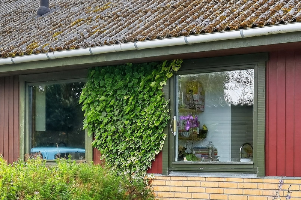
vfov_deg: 16.3
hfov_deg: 24.5
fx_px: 694
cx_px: 167
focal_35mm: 83
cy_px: 154
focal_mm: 26
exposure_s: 1/80
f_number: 8
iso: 400
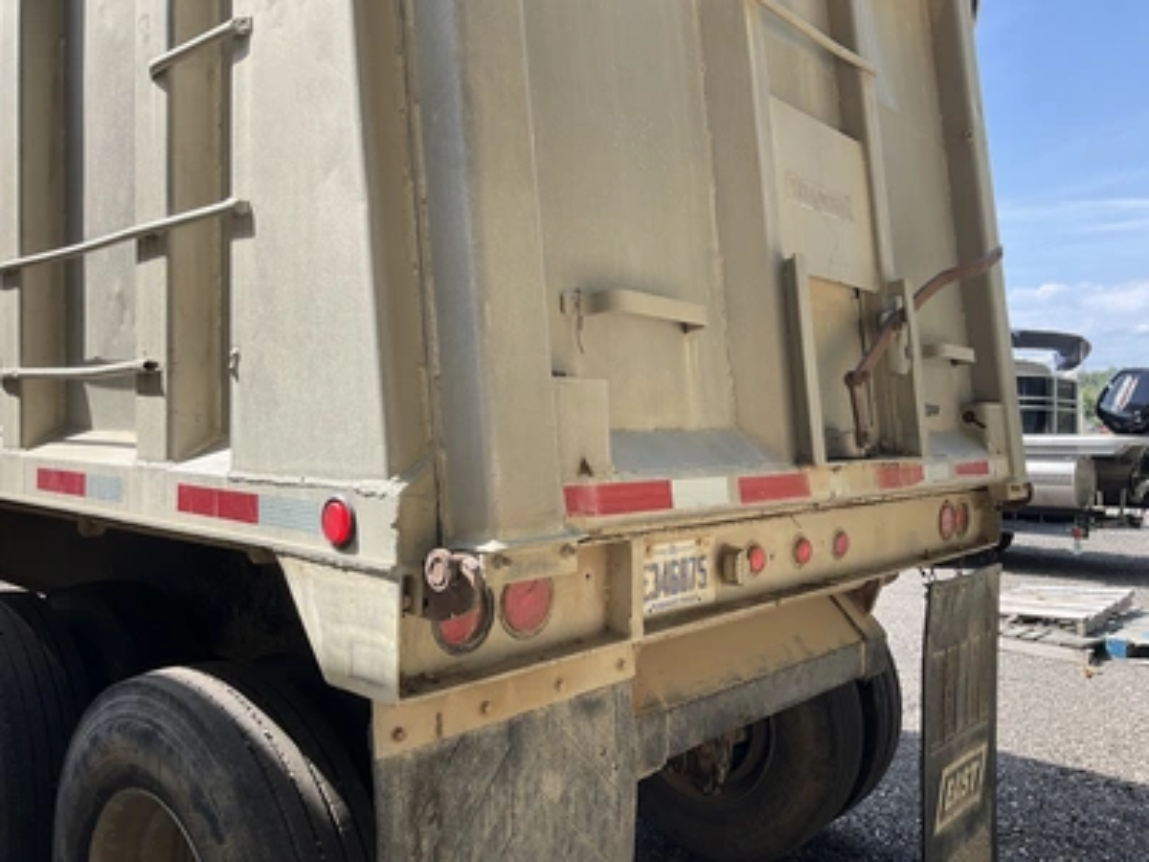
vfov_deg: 48.2
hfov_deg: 61.7
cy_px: 431
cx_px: 574
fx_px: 963
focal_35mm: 29
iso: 25
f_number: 1.8
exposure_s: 1/519
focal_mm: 3
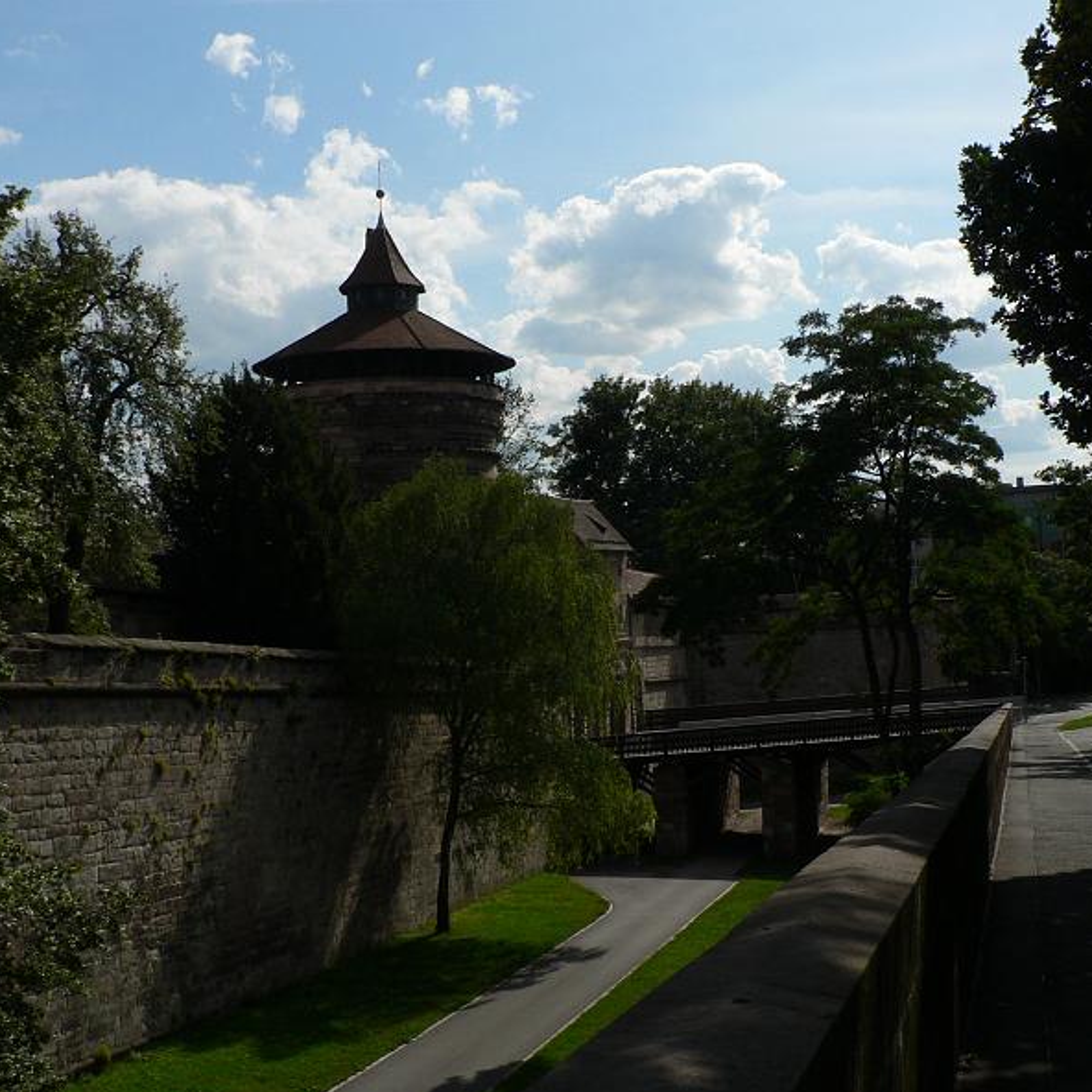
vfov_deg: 39.2
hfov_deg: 39.1
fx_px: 1535
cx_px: 614
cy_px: 552
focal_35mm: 43
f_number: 5
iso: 80
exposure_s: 1/1300
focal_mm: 6
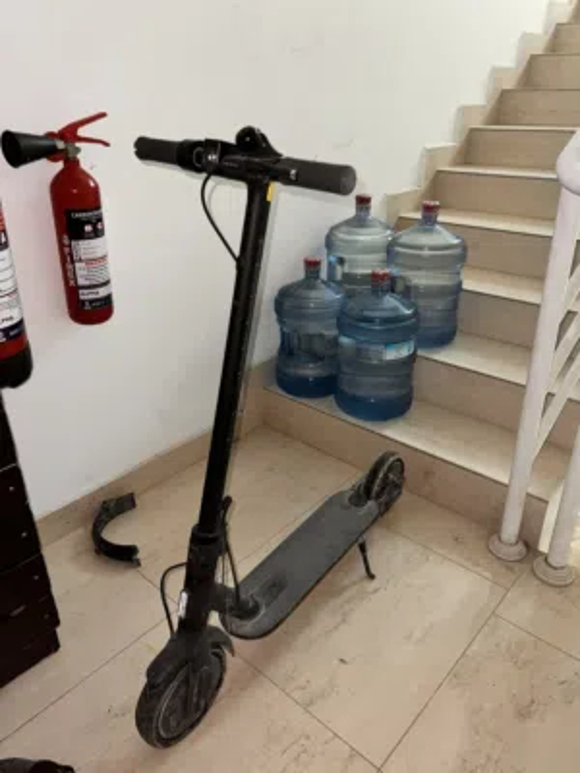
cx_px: 290
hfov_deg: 53.1
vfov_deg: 67.3
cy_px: 386
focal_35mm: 26
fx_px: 581
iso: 50
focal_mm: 5.7
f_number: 1.5
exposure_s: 1/17
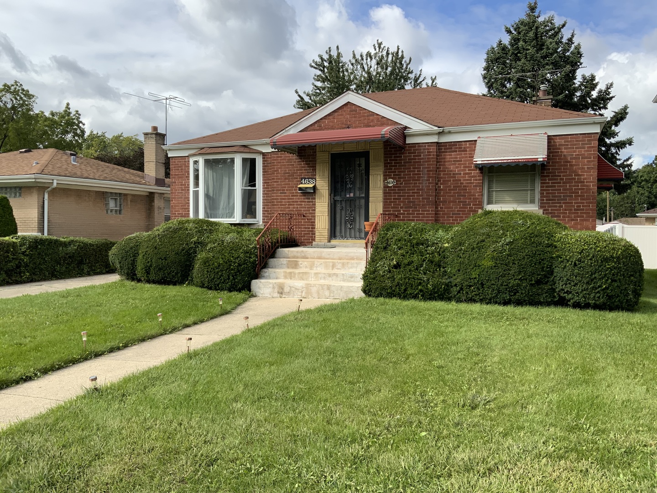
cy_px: 246
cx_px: 328
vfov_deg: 48.2
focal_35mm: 29
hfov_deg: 61.7
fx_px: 550
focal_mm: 3
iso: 16
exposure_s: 1/1490
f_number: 1.8
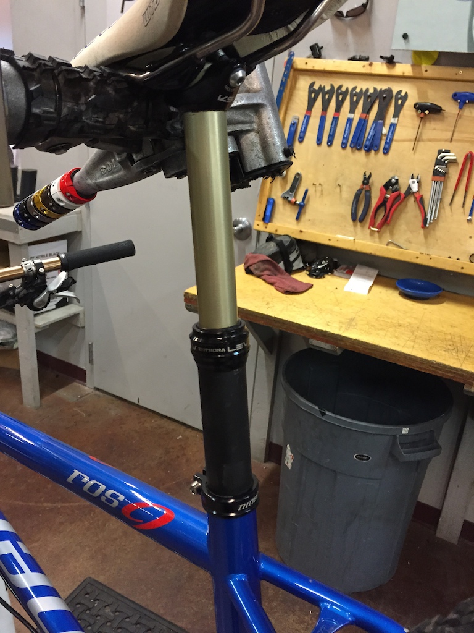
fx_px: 529
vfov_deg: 61.7
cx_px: 237
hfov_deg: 48.2
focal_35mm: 29
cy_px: 316
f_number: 2.2
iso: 250
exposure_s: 1/30
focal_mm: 4.15
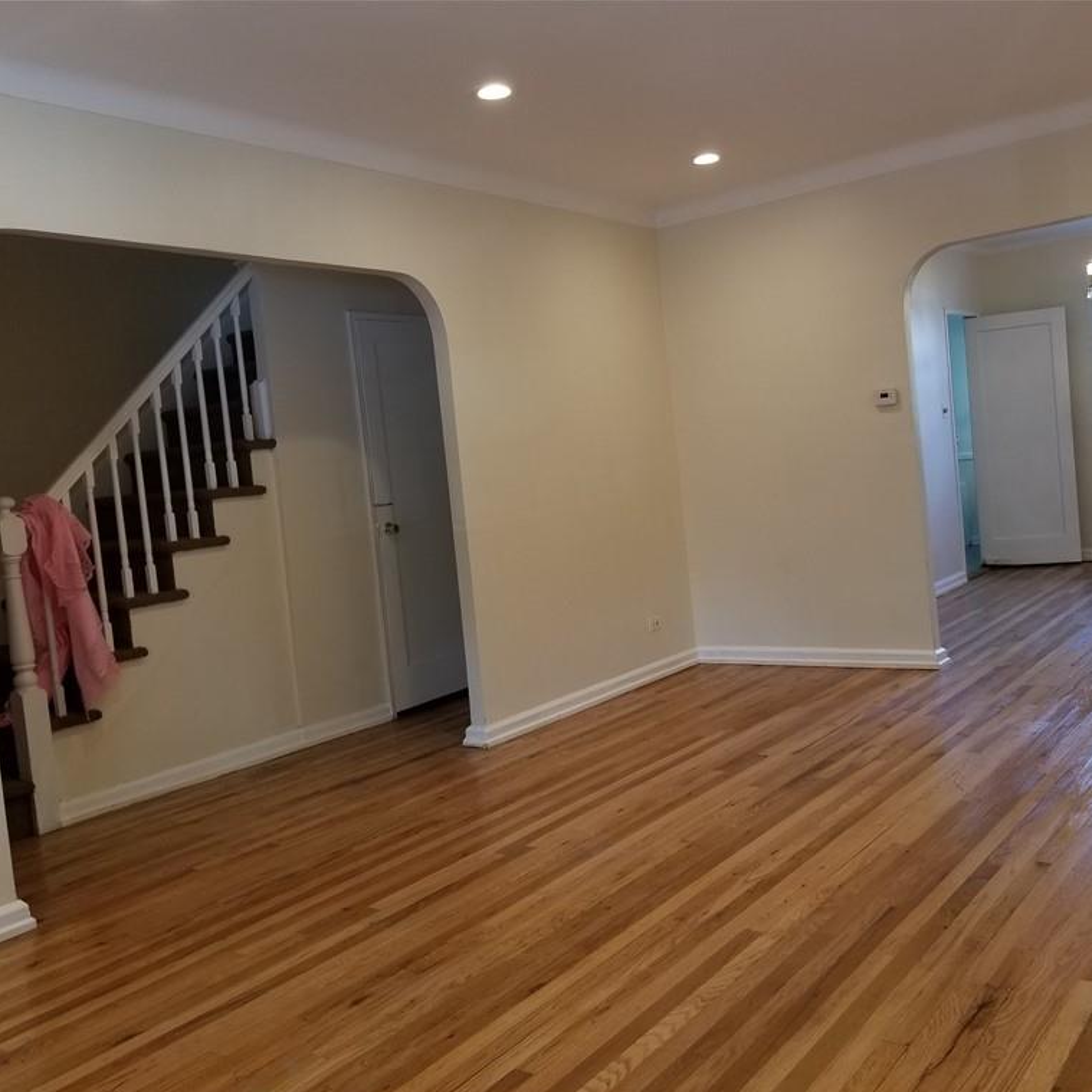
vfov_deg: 52.5
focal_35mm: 31
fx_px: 1106
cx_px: 643
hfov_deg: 52.3
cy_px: 551
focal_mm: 4.25
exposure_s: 1/60
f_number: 1.7
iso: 80
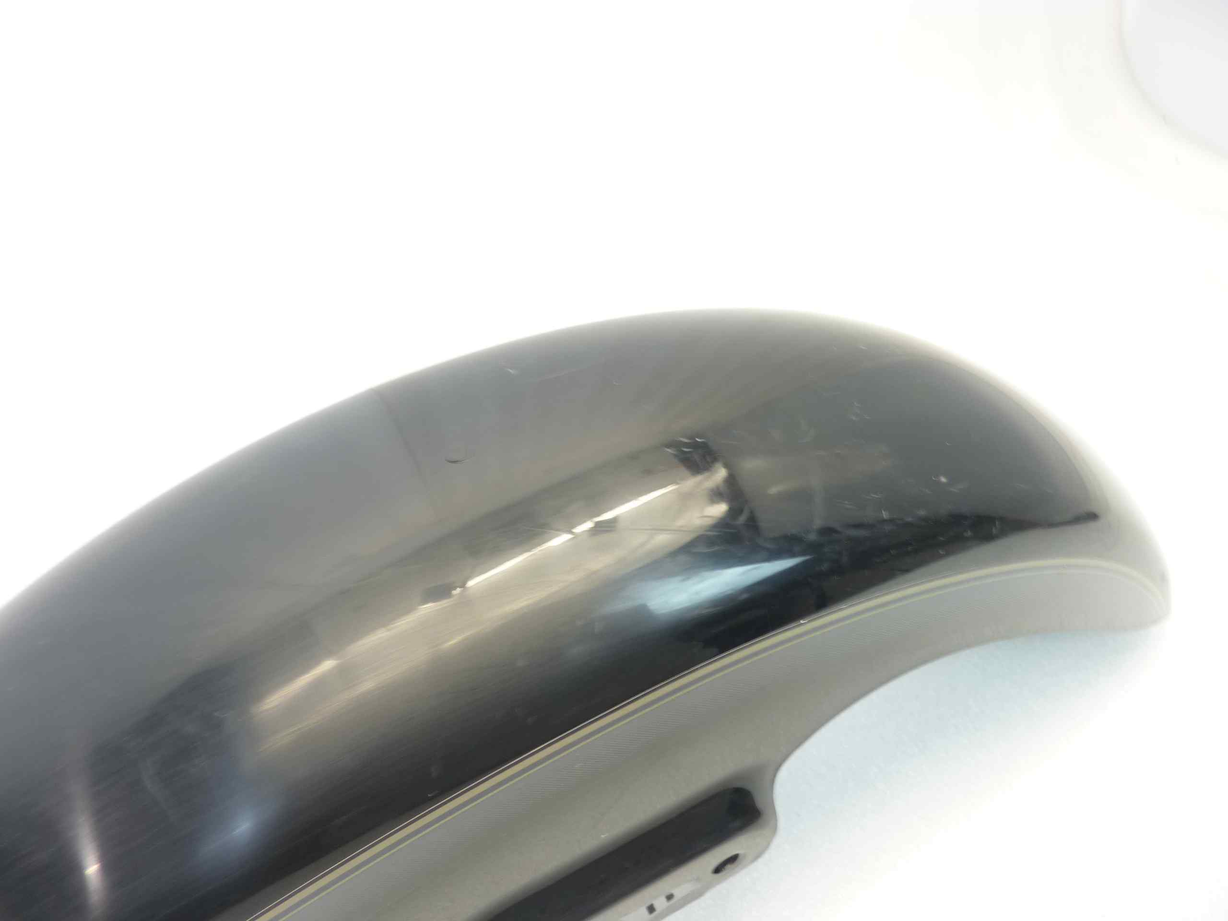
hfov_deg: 69.4
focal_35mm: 25
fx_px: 887
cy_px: 460
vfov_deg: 54.9
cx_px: 614
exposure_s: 1/8
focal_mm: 4.1
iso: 125
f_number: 3.3
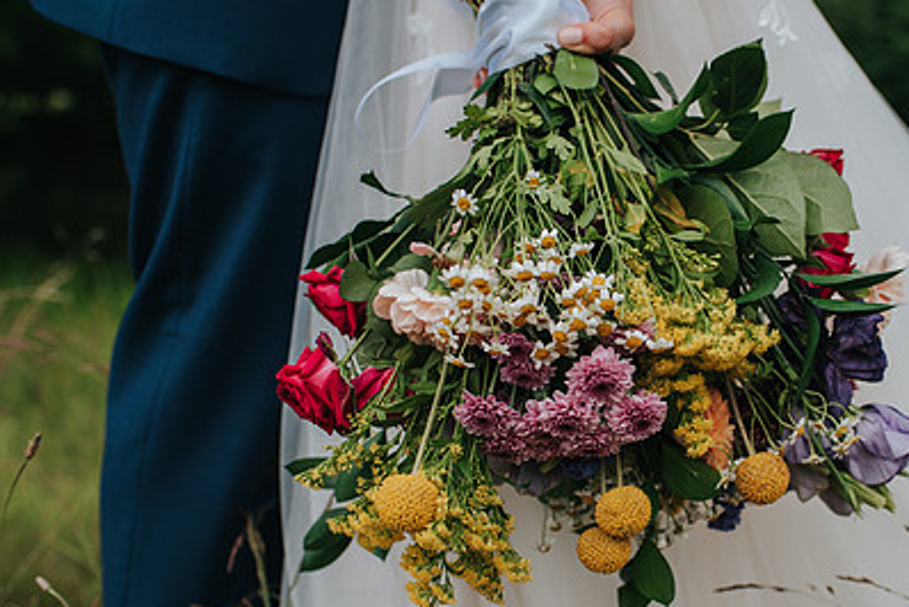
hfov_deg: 38.1
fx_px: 1289
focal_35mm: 51
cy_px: 382
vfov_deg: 26.4
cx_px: 649
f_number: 3.2
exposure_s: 1/800
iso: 100
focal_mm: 35
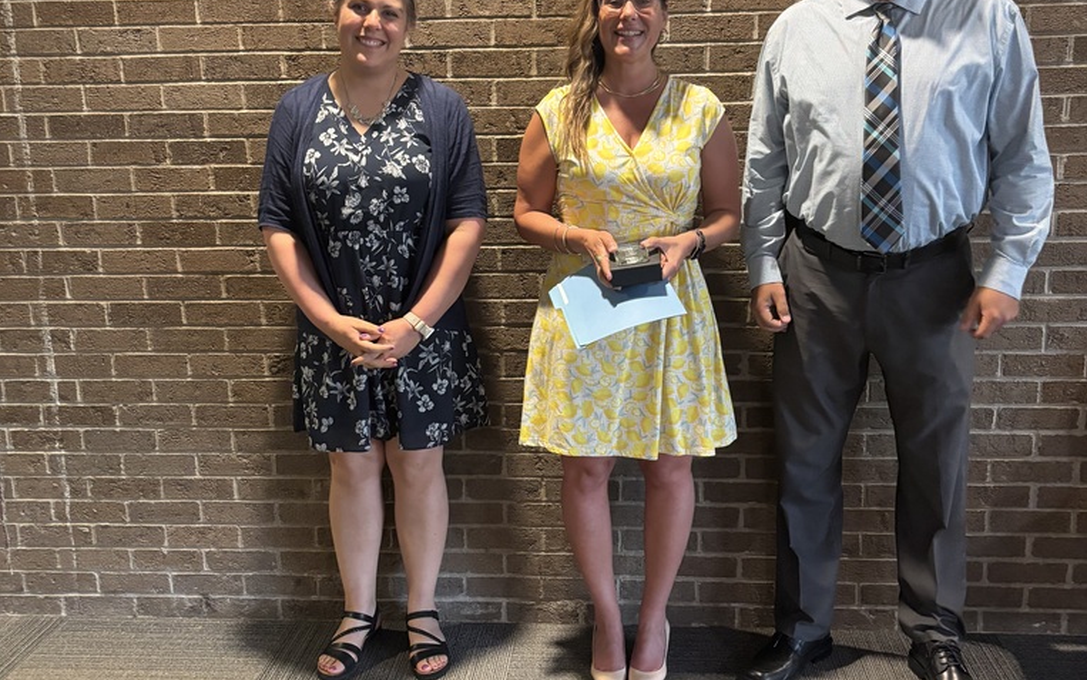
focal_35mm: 37
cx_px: 546
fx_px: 1096
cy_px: 304
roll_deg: +0.0
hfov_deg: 52.7
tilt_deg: -9.4
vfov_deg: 34.4
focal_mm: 5.96
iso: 500
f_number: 1.6
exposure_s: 1/40
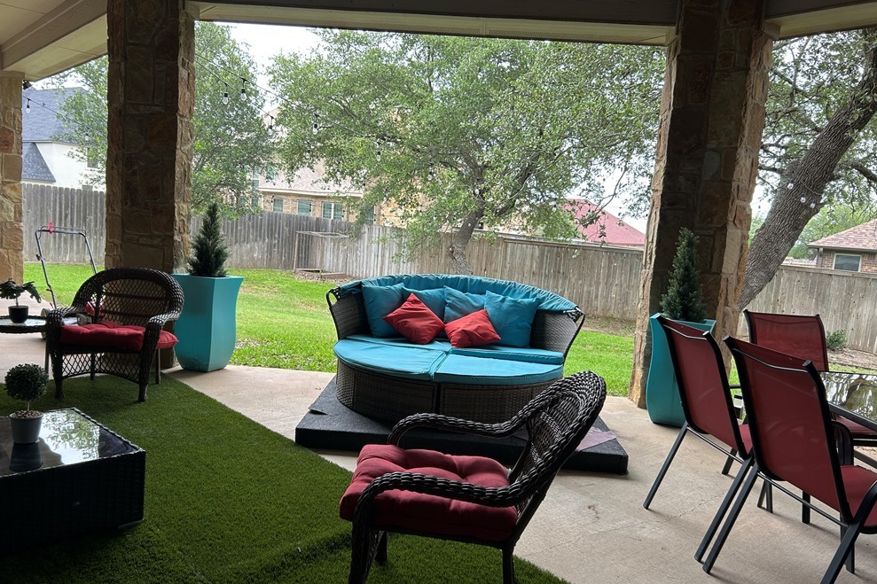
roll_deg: -3.3
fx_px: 682
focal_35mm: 28
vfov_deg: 46.4
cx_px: 427
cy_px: 308
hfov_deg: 65.5
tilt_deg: -7.6
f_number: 1.5
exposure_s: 1/315
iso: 50
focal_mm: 5.7
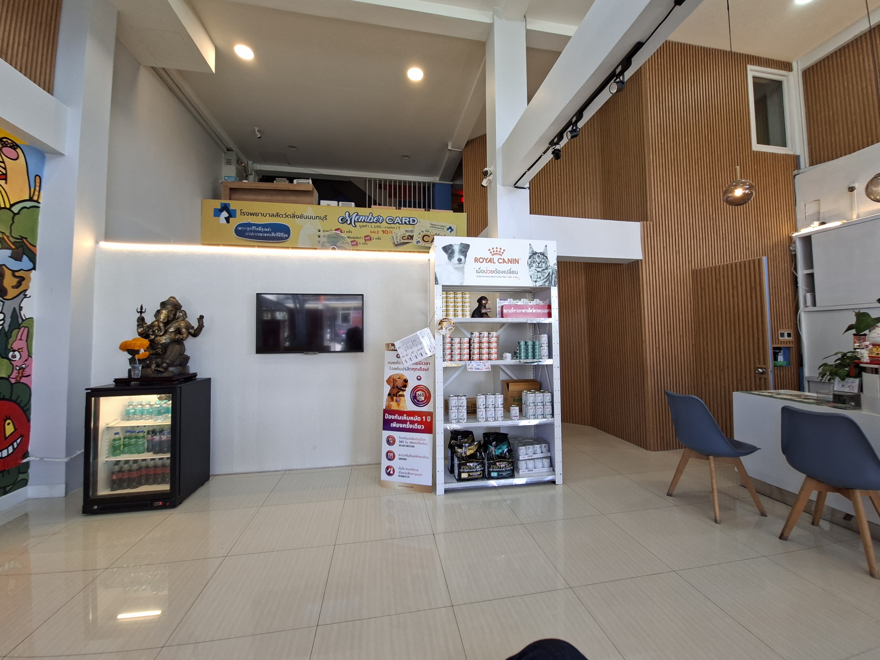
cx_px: 440
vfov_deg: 89.9
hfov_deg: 106.2
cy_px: 330
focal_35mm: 13
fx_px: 330
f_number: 2.2
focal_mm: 1.74
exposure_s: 1/40
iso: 64
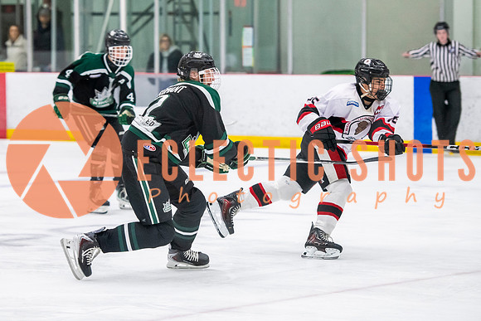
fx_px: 2337
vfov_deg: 7.9
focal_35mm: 175
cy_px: 123
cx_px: 192
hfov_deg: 11.7
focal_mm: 120
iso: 3200
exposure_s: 1/640
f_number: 3.2
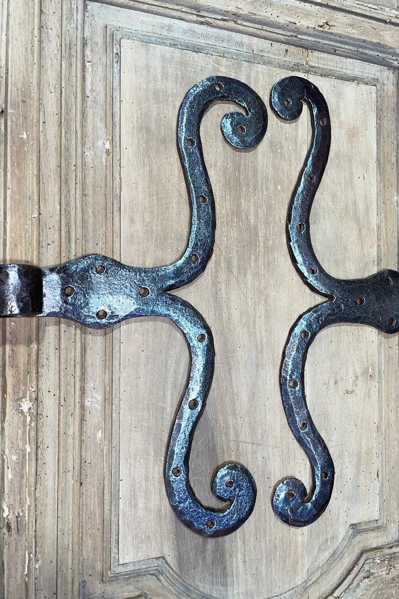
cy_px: 300
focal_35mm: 31
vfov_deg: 60.3
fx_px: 515
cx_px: 246
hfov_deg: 42.1
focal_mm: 4.2
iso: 32
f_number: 1.6
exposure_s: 1/104
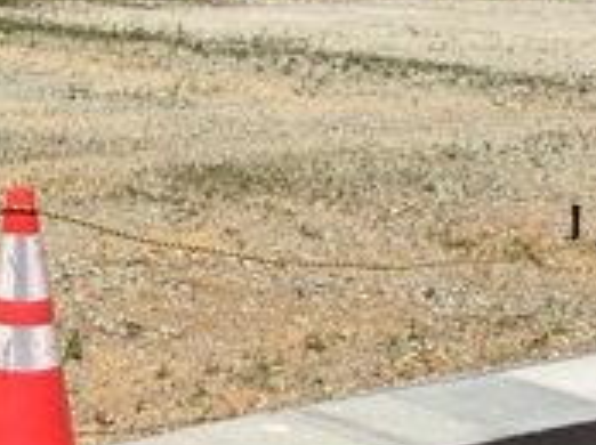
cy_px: -106
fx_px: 1771
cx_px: -171
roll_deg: -1.4
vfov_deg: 13.9
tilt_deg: +0.3
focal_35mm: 103
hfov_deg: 17.9
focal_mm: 3.99
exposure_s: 1/3745
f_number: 1.8
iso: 32
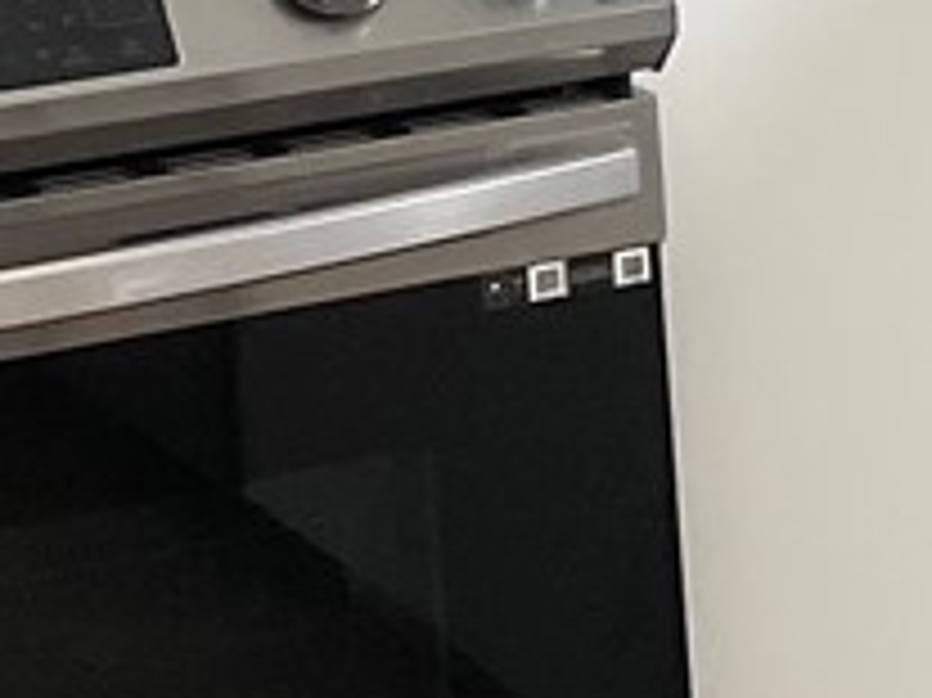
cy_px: -284
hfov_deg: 9.6
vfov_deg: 7.6
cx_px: 1801
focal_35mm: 193
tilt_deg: -10.1
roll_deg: +2.4
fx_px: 5193
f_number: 1.6
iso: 125
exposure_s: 1/121
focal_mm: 5.1
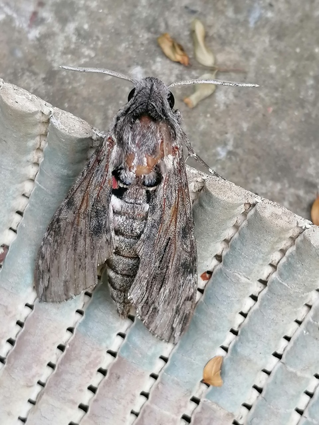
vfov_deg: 26.7
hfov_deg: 20.2
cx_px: 160
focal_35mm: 73
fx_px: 897
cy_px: 212
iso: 80
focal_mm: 4.75
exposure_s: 1/50
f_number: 1.8
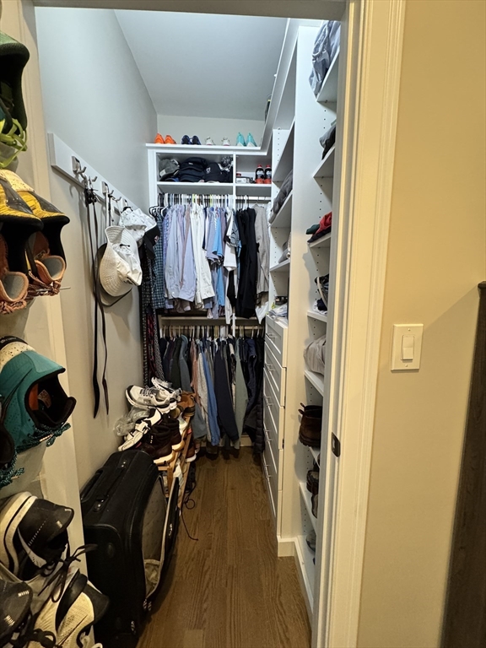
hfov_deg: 85.7
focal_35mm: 14
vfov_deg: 102.1
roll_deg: -0.1
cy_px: 324
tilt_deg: -7.9
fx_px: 262
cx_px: 243
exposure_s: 1/60
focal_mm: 2.22
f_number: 2.2
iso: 400
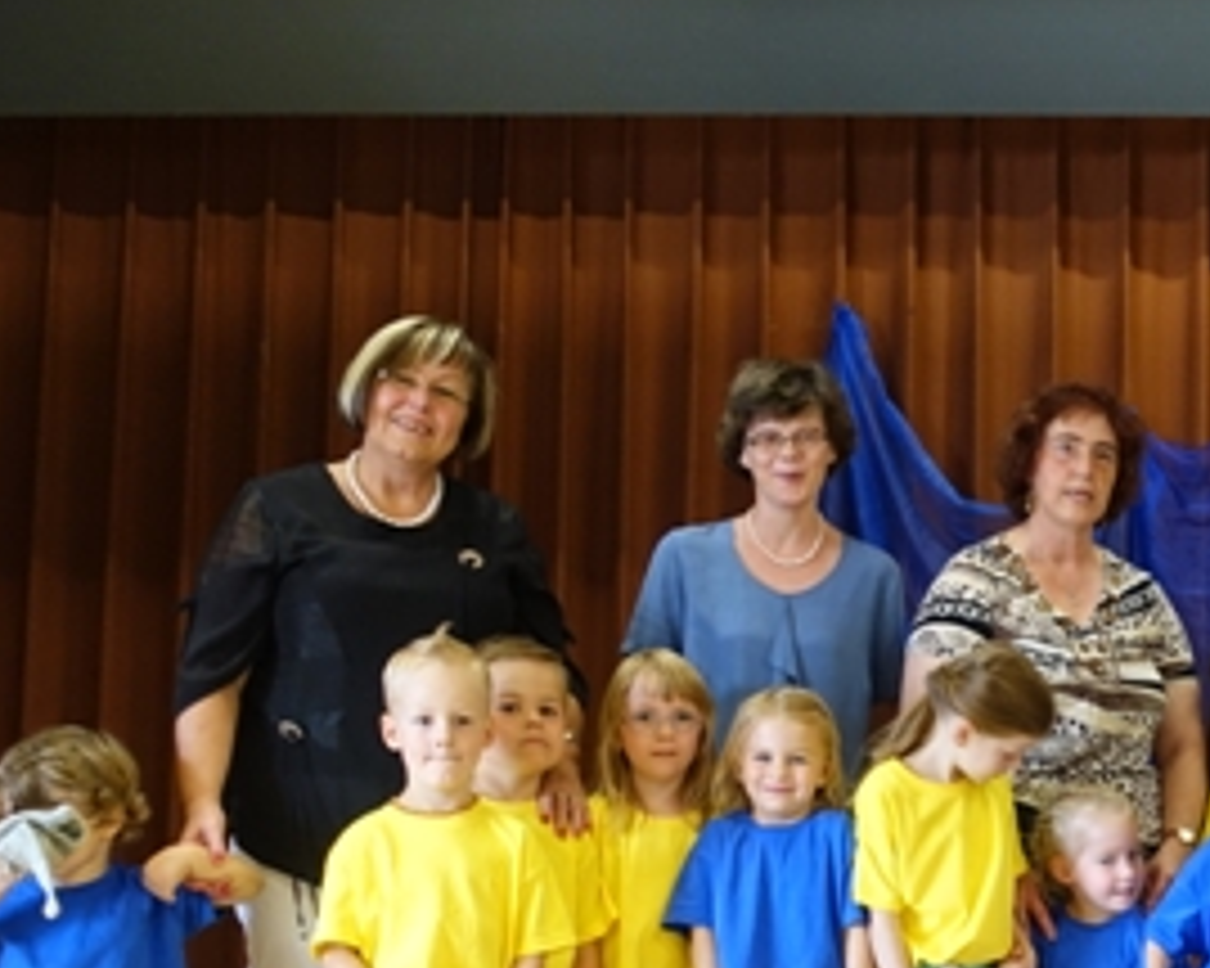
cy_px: 790
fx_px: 2398
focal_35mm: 67
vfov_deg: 22.5
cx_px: 1237
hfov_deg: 26.6
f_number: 2.5
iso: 800
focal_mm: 11.12
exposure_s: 1/40
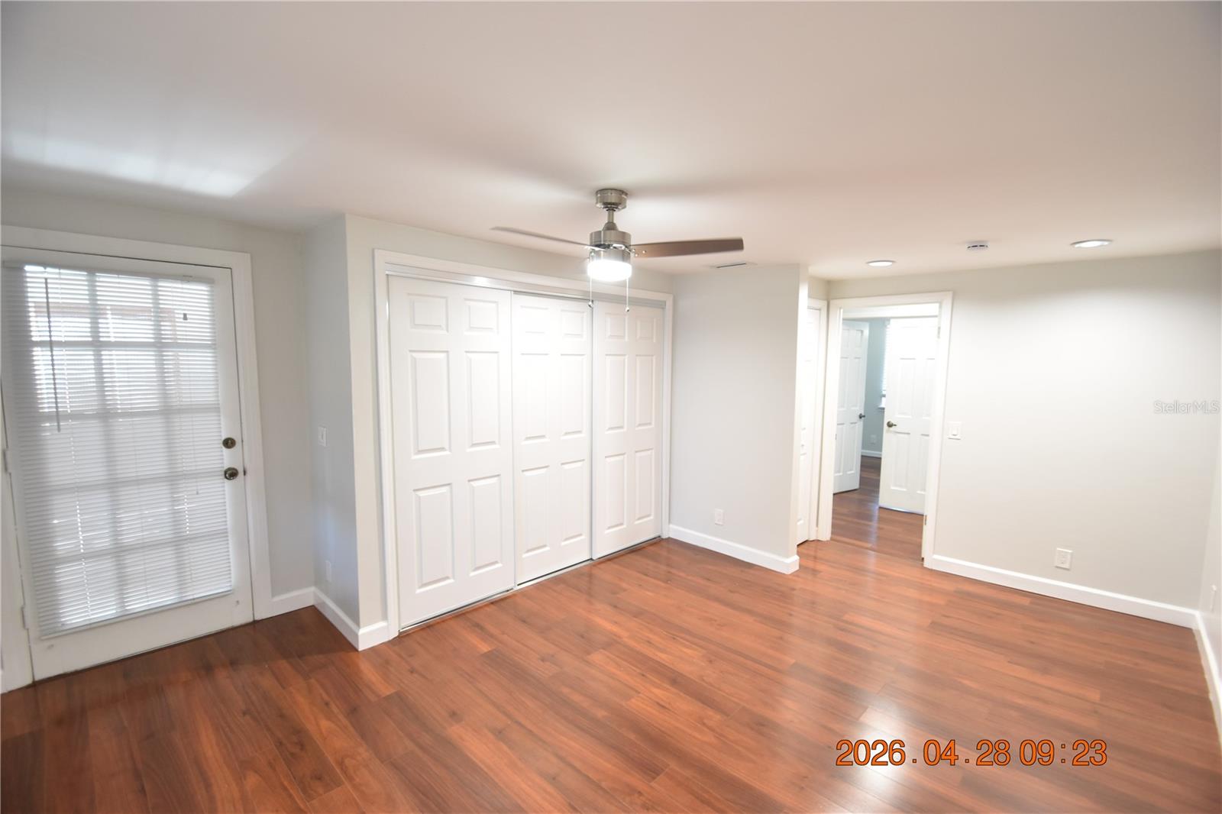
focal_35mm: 15
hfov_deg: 100.4
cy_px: 407
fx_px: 509
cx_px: 611
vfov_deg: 77.3
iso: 800
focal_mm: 10
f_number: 3.5
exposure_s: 1/30
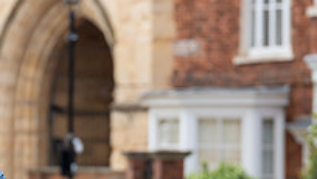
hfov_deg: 3.6
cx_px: -62
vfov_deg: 2.0
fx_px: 5004
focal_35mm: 595
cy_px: 211
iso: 640
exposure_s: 1/1000
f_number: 5
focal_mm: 200
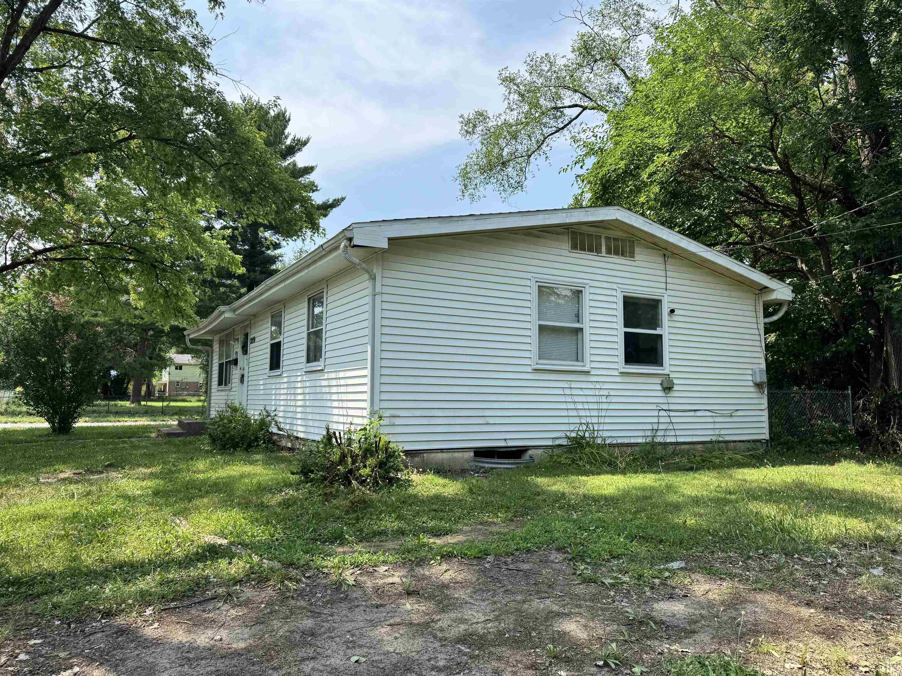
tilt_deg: +5.7
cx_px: 451
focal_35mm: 24
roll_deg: +0.0
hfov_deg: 71.6
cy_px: 338
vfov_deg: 56.8
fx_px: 625
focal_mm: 6.76
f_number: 1.78
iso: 80
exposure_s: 1/2105
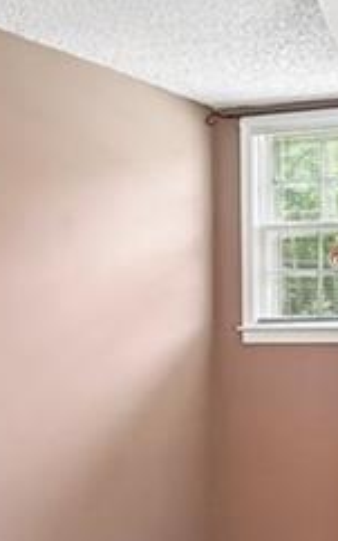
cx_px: 436
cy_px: 348
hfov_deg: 17.7
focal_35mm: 69
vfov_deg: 29.6
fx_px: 1018
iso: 400
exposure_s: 1/13
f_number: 5.6
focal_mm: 16
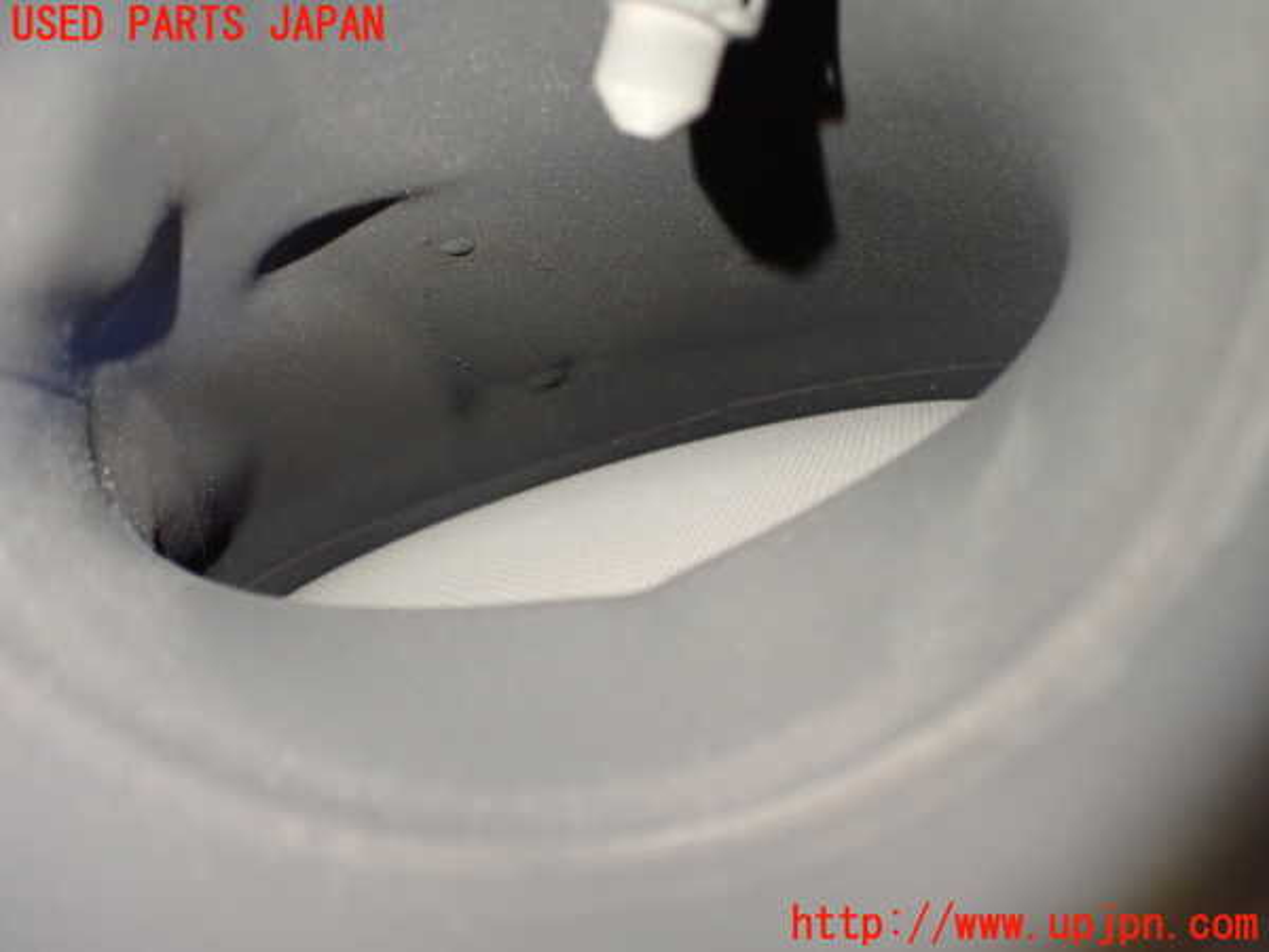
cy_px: 476
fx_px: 1100
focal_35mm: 30
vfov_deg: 46.8
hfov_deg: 60.0
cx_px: 634
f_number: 2.3
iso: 800
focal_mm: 5.4
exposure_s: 1/40
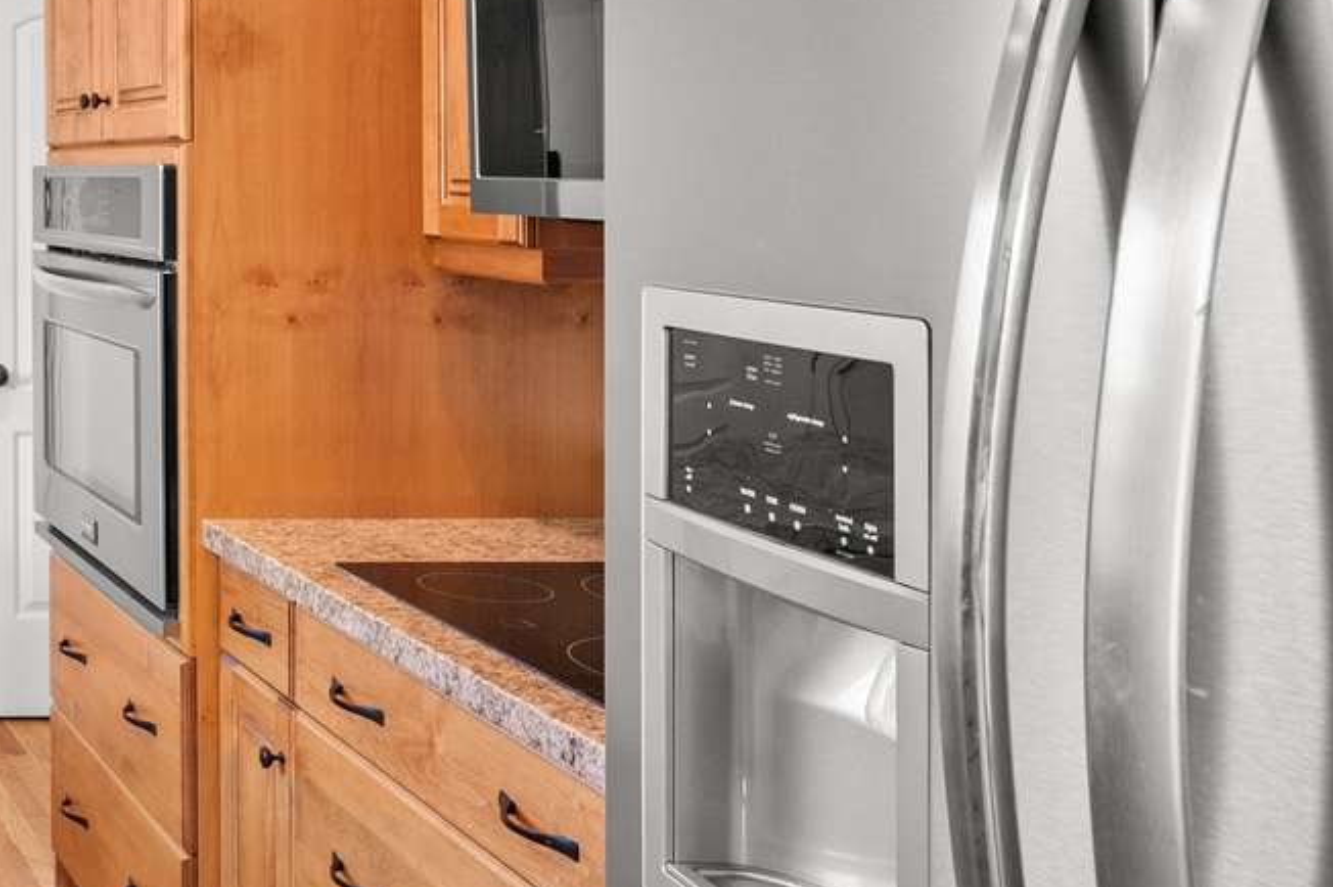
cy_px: 185
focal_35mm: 44
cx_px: -442
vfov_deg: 29.8
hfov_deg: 32.3
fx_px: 1628
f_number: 7.1
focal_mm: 14
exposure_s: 1/13
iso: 400
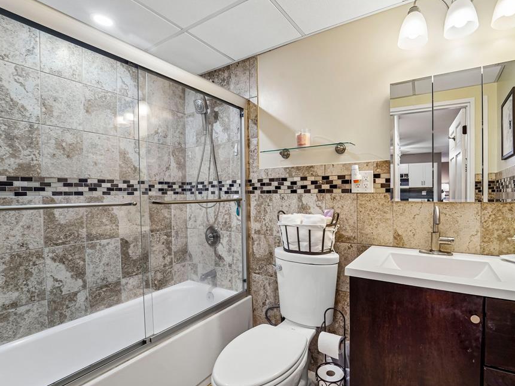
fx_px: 238
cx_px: 301
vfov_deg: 78.1
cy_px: 199
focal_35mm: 16
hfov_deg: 93.6
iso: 400
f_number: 8
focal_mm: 14
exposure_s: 1/15
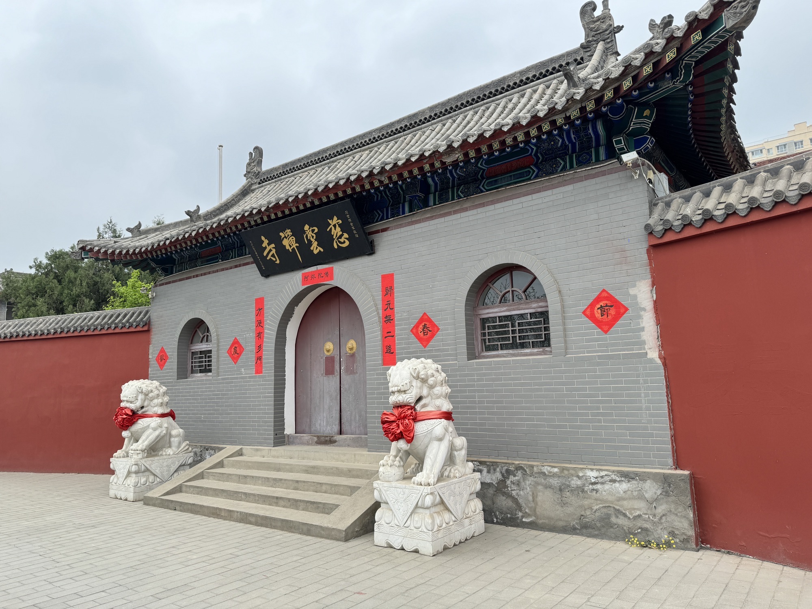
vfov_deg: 56.8
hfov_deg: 71.6
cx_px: 406
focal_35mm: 24
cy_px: 304
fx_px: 563
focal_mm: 6.86
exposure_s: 1/925
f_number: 1.78
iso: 80
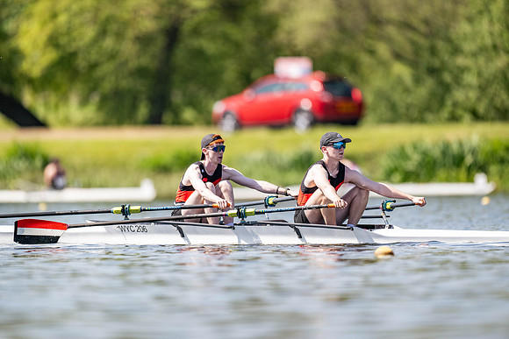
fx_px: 8485
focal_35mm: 600
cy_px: 170
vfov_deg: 2.3
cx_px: 254
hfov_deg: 3.4
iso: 320
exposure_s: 1/2500
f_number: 4
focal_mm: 600
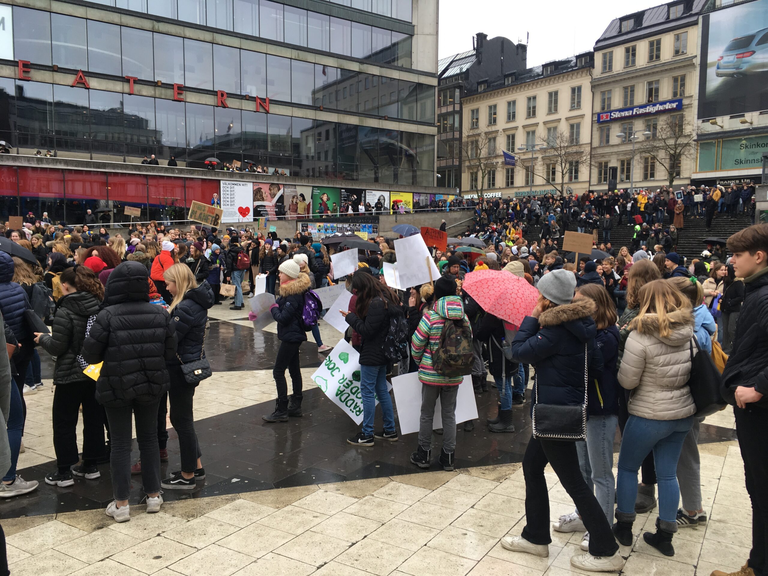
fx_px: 643
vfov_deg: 48.2
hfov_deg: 61.7
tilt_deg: -6.8
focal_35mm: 29
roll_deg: +0.6
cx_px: 384
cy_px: 288
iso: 25
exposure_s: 1/176
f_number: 2.2
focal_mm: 4.15
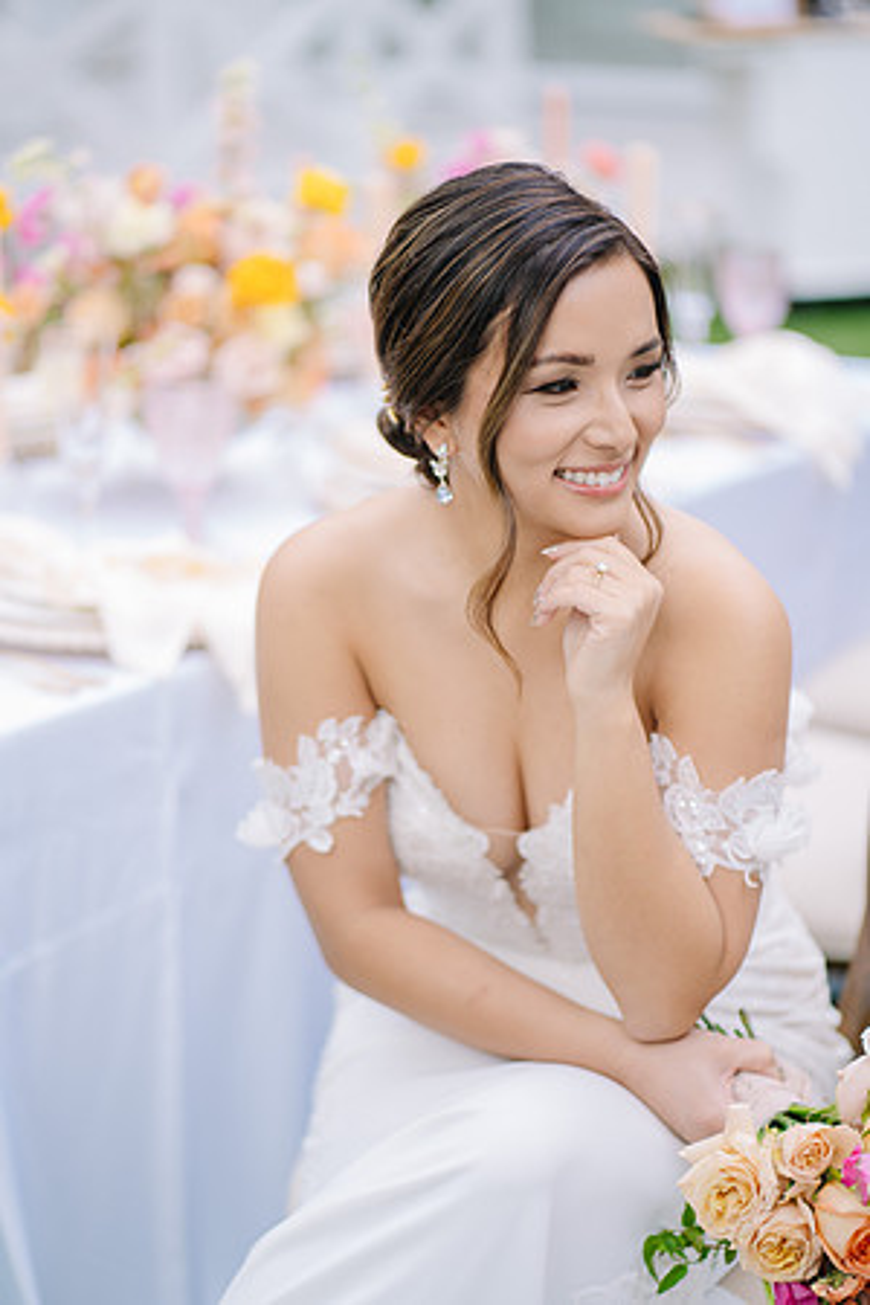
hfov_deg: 16.1
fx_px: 3081
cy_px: 652
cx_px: 435
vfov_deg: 23.9
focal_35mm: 85
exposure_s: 1/160
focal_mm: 85
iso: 50
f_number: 2
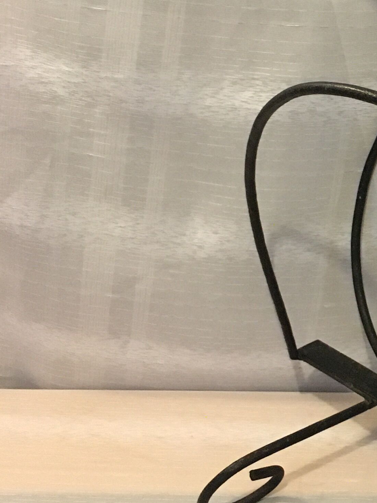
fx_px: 1162
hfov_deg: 17.2
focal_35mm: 80
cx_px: 508
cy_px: 121
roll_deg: -3.0
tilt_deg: -16.7
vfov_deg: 24.1
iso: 250
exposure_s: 1/17
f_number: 2.2
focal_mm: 4.15
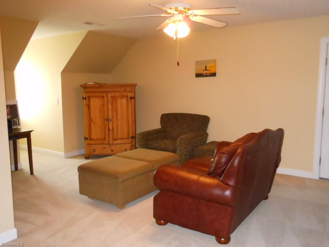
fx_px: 314
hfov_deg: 55.4
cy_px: 124
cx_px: 164
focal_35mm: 33
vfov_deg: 42.9
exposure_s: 1/25
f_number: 4
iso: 1000
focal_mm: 5.9
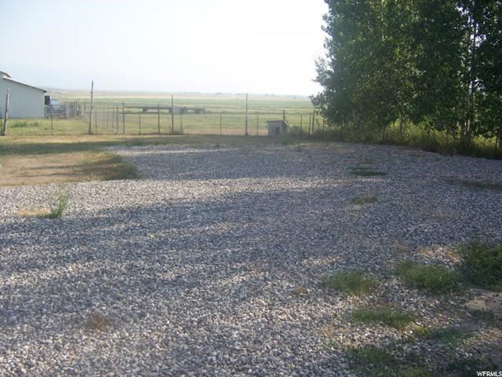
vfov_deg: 39.7
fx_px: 522
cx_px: 251
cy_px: 188
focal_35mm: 36
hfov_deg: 51.4
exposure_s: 1/640
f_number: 2.8
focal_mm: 6.2
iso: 80
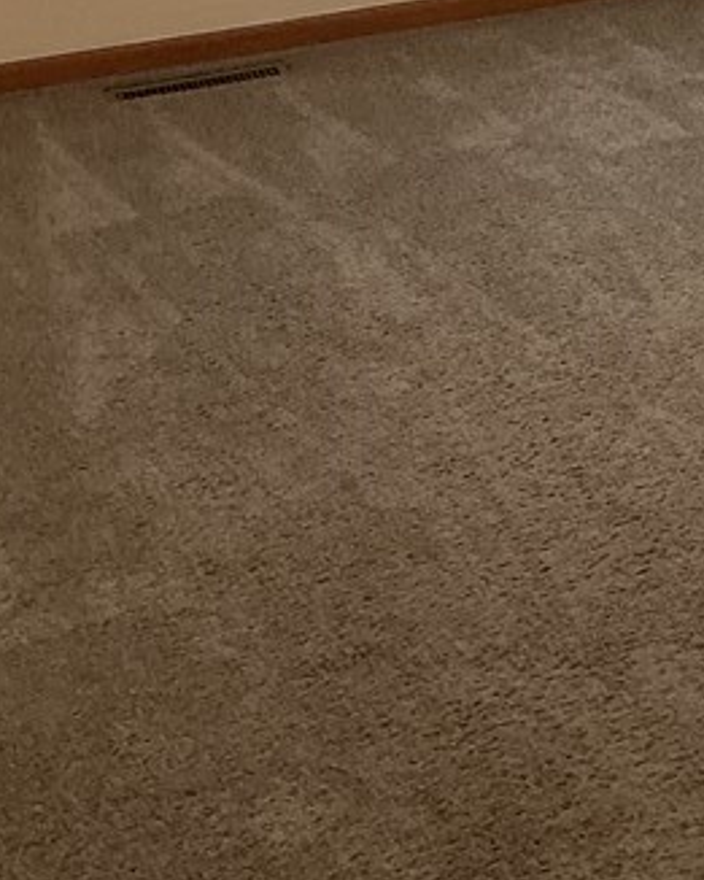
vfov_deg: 20.2
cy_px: -154
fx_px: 2317
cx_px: 674
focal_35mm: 89
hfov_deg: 17.0
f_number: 1.8
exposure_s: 1/60
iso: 80
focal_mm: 3
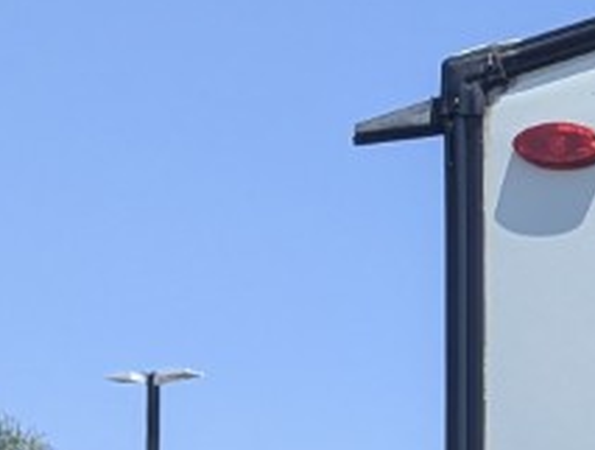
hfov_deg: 10.5
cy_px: 959
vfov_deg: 8.9
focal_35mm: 157
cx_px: 1515
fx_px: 2706
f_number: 1.85
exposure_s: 1/1529
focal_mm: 6.81
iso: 46
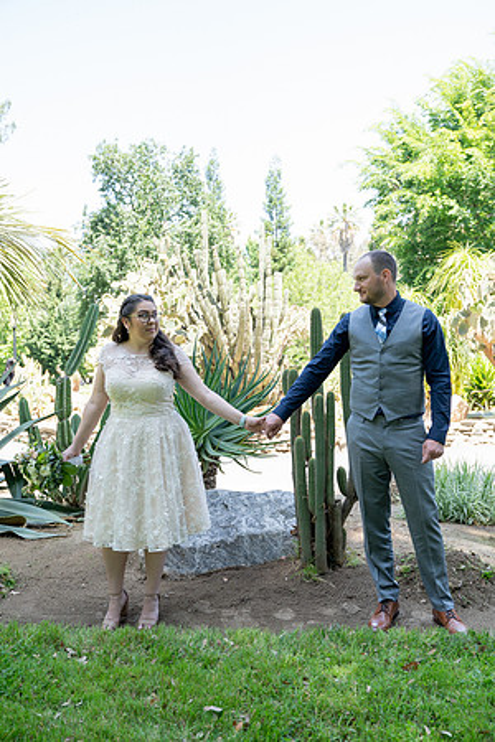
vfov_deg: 51.9
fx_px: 763
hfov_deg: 35.9
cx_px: 248
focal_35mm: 37
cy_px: 371
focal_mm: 37
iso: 250
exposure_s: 1/250
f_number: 4
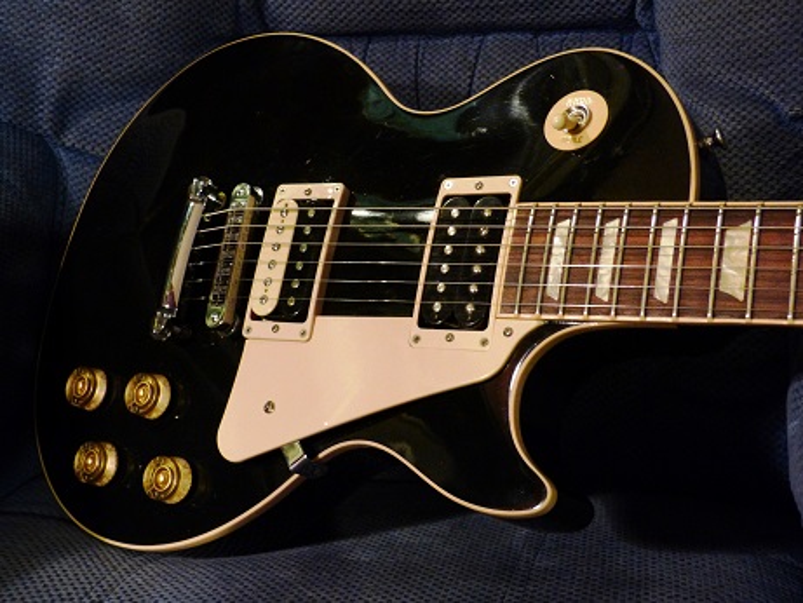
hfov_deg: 42.9
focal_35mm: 44
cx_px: 402
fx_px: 1021
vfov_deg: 32.9
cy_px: 302
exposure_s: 1/4
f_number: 3.2
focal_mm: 7.8
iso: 640
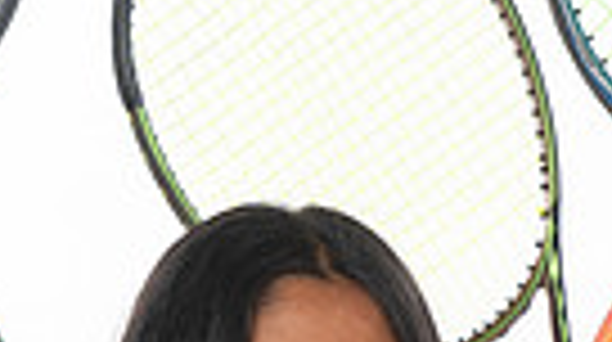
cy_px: 968
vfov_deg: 4.8
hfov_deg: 8.9
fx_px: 3937
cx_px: 252
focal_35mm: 243
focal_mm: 70
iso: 800
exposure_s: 1/320
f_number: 7.1
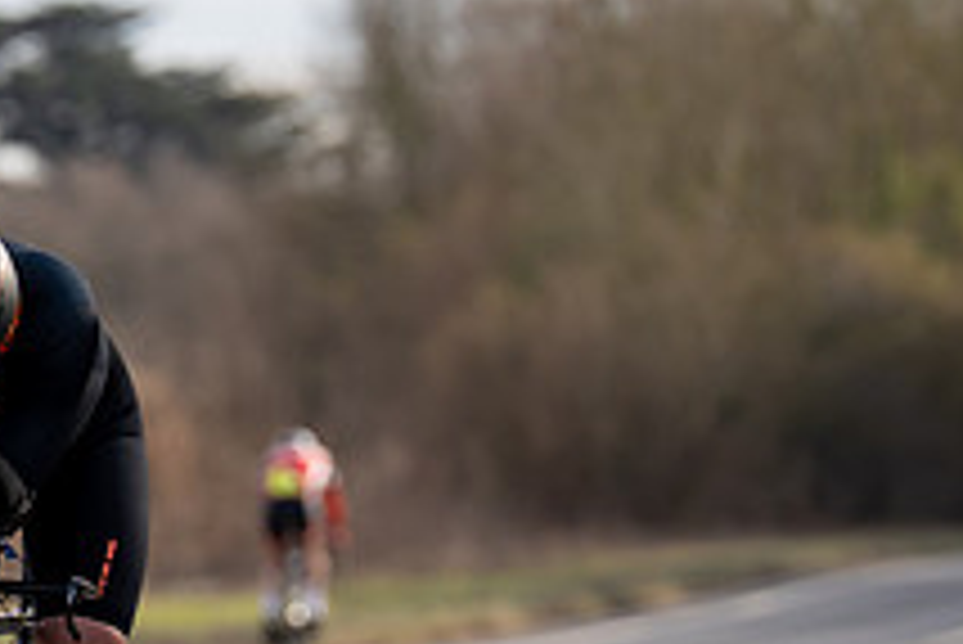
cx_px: 14
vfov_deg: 2.5
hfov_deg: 3.8
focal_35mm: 541
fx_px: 14481
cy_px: 466
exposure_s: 1/800
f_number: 4
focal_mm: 200
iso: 200
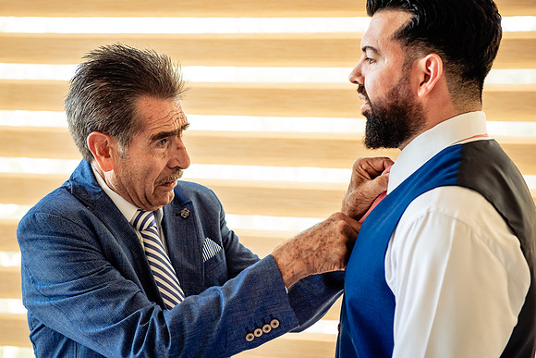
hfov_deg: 28.5
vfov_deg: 19.3
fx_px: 1054
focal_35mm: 71
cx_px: 249
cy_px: 166
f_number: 4
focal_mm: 66
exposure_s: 1/100
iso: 1600
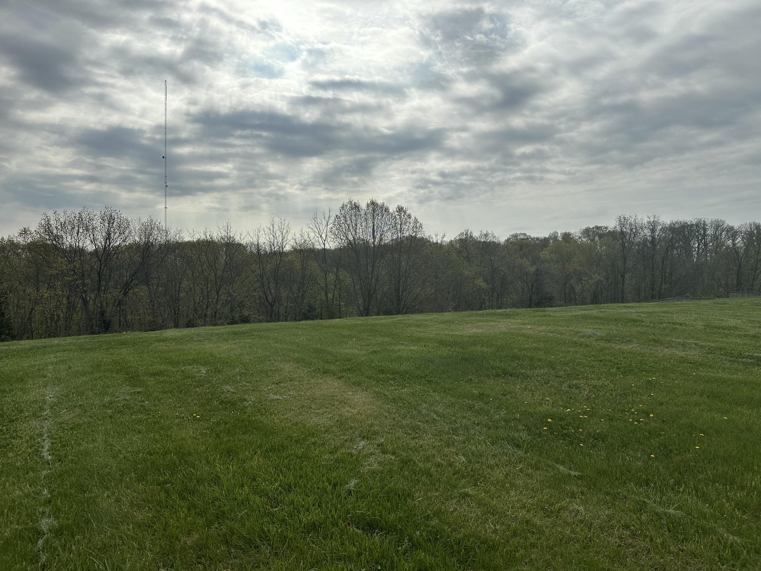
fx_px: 528
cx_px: 380
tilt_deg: -1.1
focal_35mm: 24
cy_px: 286
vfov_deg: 56.8
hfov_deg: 71.6
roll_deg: -0.2
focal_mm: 6.86
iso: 80
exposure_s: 1/13699
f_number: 1.78
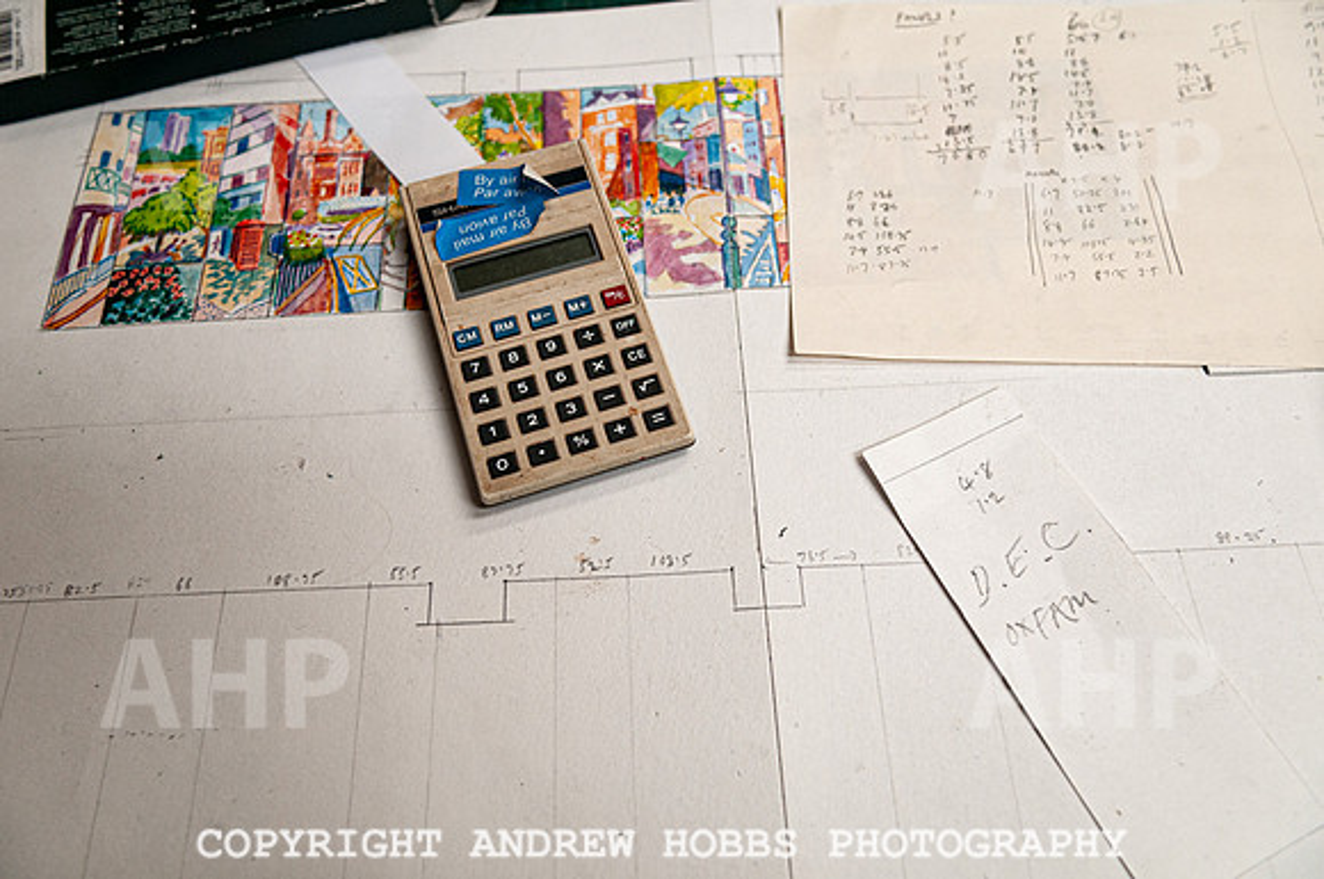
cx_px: 662
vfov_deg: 50.3
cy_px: 440
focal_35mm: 26
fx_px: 937
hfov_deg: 70.5
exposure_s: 1/160
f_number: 2.8
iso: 200
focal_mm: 17
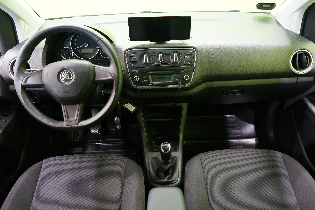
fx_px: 254
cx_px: 158
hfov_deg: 63.7
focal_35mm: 29
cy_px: 105
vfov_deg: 45.0
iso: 2500
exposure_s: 1/20
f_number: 4
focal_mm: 29
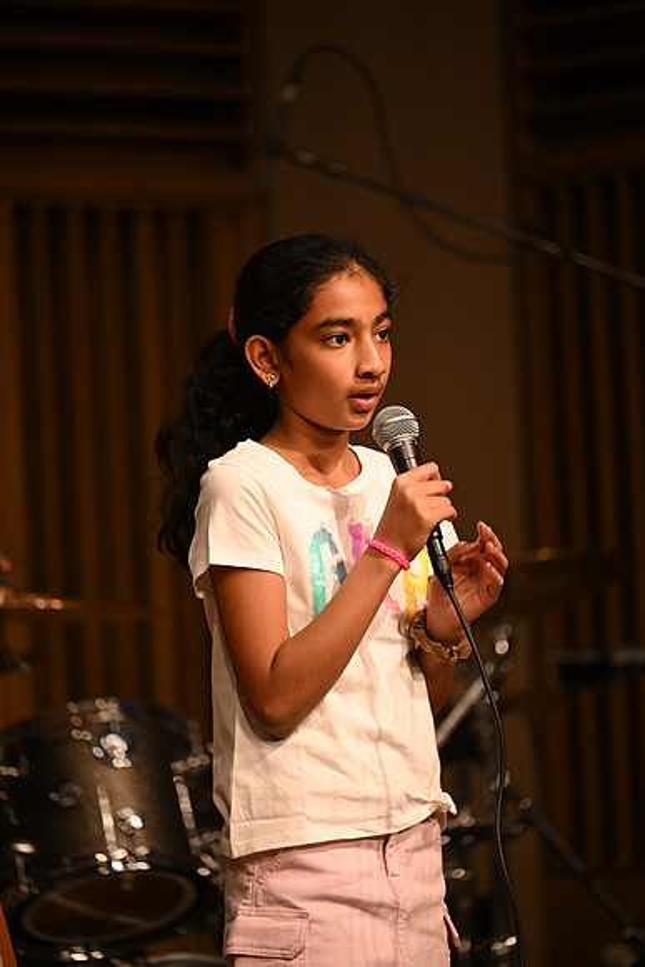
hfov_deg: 6.9
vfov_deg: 10.3
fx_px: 5371
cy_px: 484
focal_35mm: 200
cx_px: 322
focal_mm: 200
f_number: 2.8
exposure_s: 1/400
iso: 1250
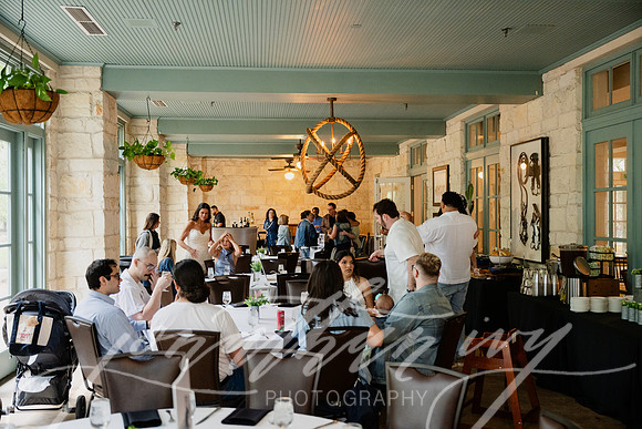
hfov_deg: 53.1
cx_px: 321
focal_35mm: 36
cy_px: 214
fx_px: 642
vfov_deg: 36.9
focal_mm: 36
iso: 2500
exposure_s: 1/125
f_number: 2.8
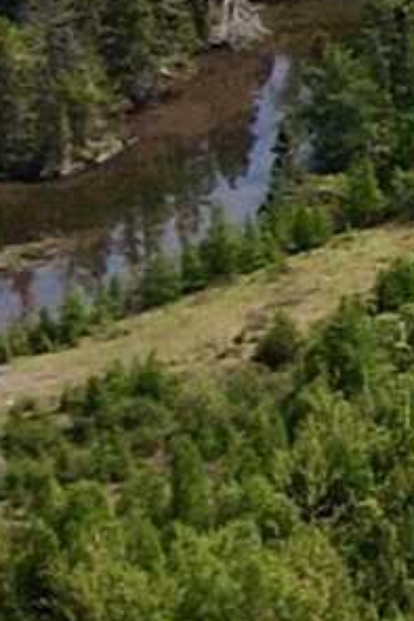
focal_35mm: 260
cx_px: 1923
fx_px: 4479
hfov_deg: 4.6
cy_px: -537
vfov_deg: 7.6
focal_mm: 4.5
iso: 100
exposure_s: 1/800
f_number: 2.8
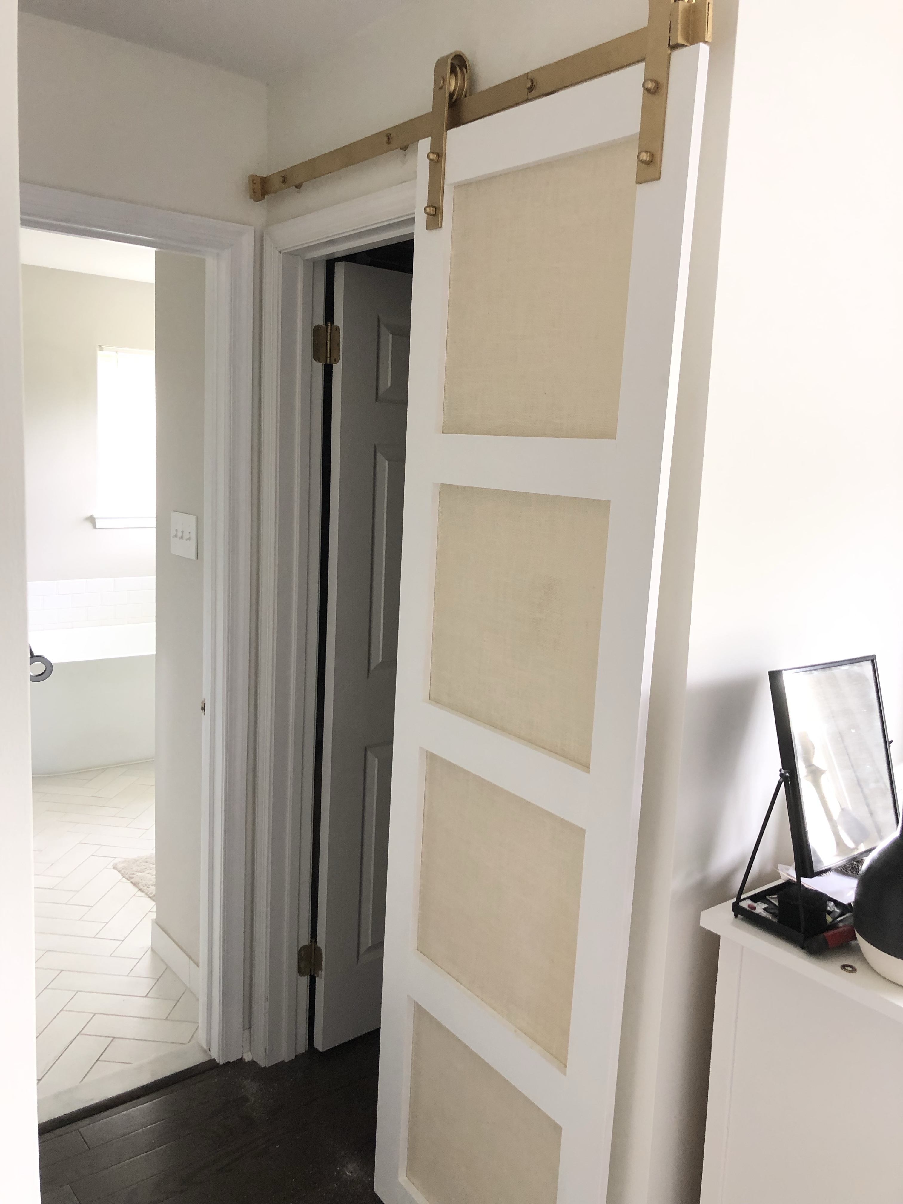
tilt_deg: -8.5
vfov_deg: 63.4
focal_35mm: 28
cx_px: 452
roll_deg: -2.1
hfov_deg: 49.7
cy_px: 602
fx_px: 974
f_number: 1.8
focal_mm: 3.99
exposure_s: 1/24
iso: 40
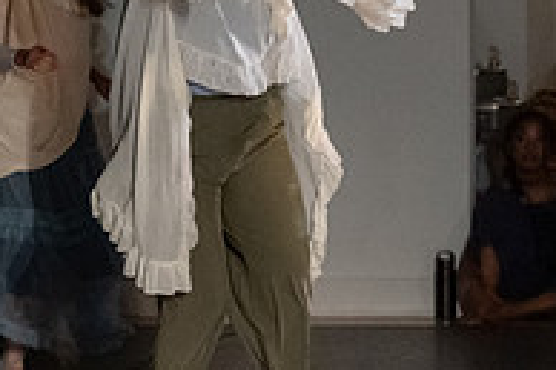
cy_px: 45
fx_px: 3287
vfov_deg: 6.4
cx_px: 960
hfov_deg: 9.3
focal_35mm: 213
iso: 6400
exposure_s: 1/400
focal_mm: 58
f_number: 4.5
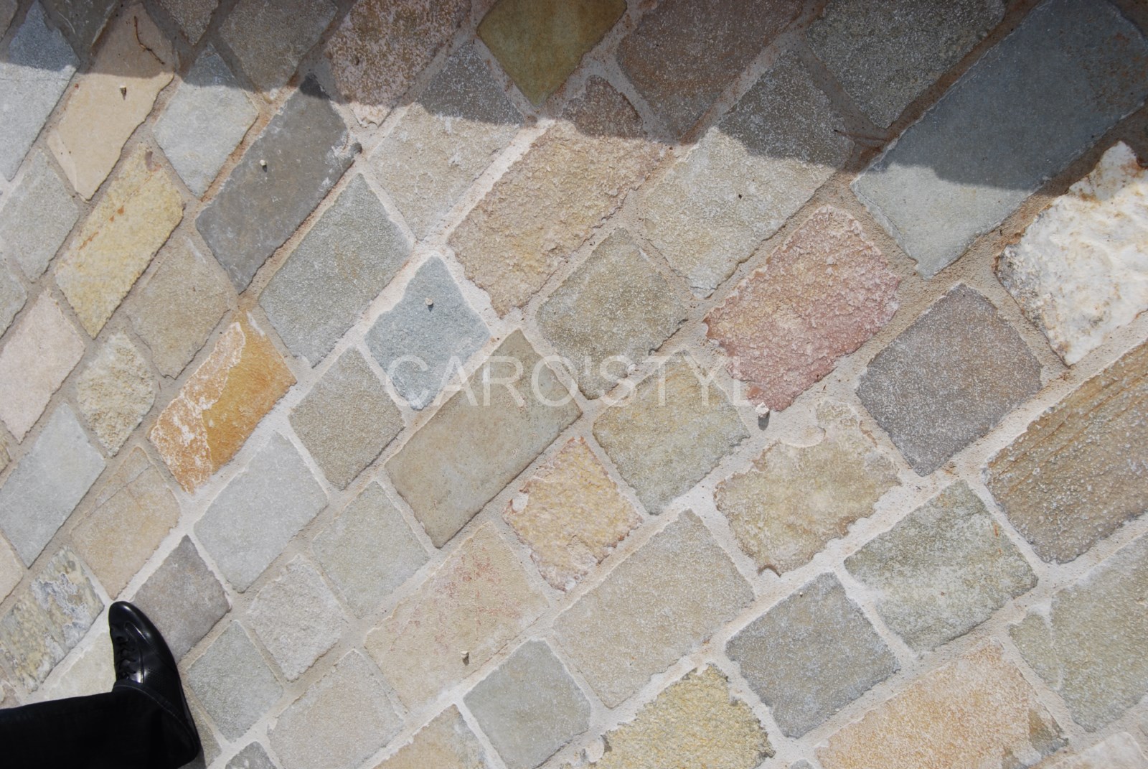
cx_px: 574
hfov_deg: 43.6
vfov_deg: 29.9
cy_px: 384
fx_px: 1437
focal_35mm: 45
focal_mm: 30
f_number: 9
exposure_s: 1/320
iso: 100
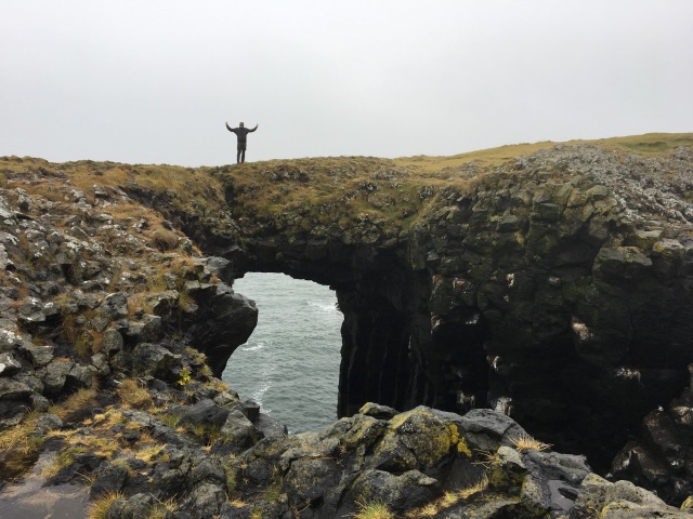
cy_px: 260
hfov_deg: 61.7
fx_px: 581
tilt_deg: -8.3
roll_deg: -0.2
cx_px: 346
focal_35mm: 29
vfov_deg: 48.2
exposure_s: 1/422
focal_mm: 4.15
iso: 25
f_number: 2.2
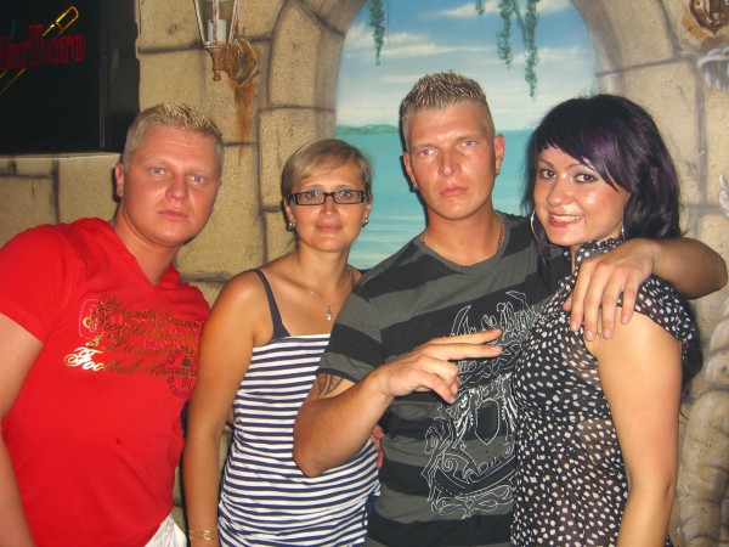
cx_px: 364
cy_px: 274
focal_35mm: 38
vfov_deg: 37.7
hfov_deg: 49.0
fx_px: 800
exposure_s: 1/60
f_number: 2.8
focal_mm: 7.9
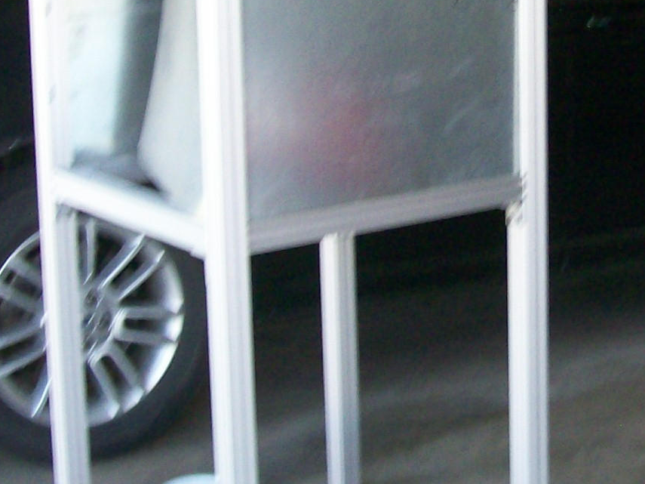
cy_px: 37
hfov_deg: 19.9
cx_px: 547
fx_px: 1807
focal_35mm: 97
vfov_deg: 15.1
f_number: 2.7
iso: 140
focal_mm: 6
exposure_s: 1/90.3
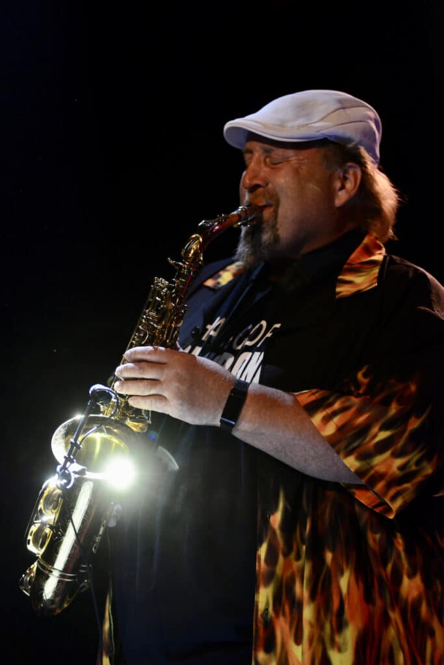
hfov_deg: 19.5
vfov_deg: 28.8
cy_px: 332
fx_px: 1294
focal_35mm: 70
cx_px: 222
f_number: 2.8
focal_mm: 70
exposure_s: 1/100
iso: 3200
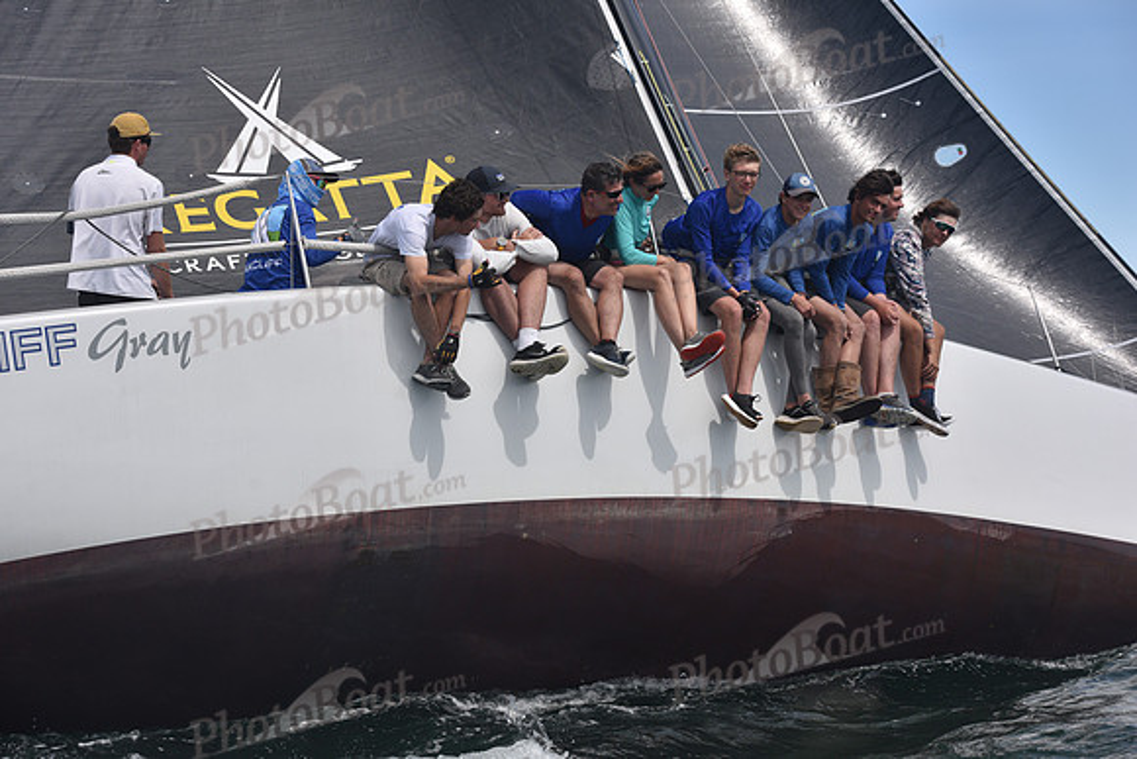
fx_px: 2211
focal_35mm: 70
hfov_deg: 28.8
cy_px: 380
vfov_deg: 19.5
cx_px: 568
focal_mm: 70
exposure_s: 1/800
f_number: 7.1
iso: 320
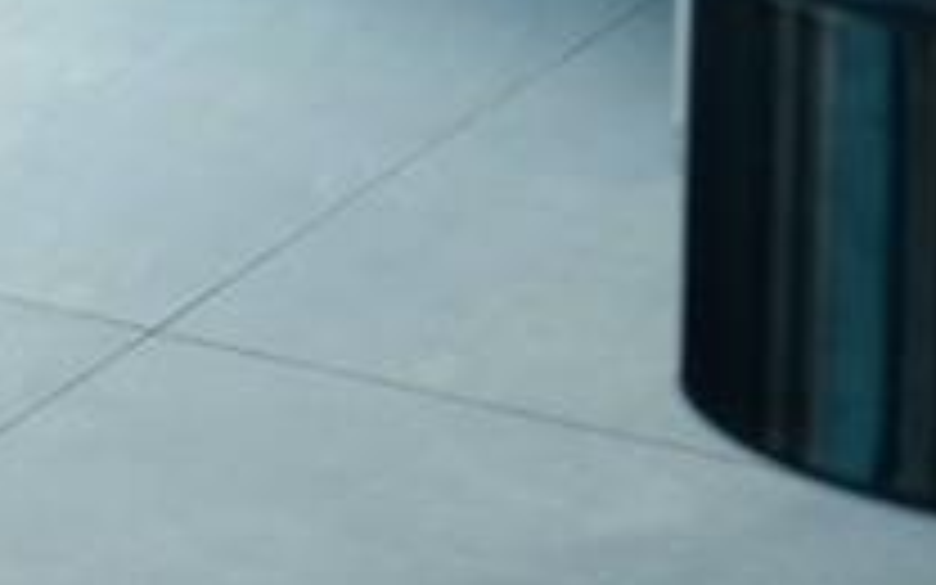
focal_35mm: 227
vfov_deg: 5.3
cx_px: -1274
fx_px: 5791
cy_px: -1386
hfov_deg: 8.5
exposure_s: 1/90
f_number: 5
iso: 400
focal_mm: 19.6
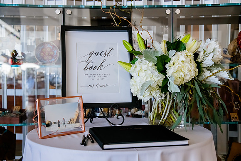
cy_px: 80
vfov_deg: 23.4
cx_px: 120
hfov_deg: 34.5
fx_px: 388
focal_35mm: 58
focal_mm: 58
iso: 2500
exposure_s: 1/320
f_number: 5.6
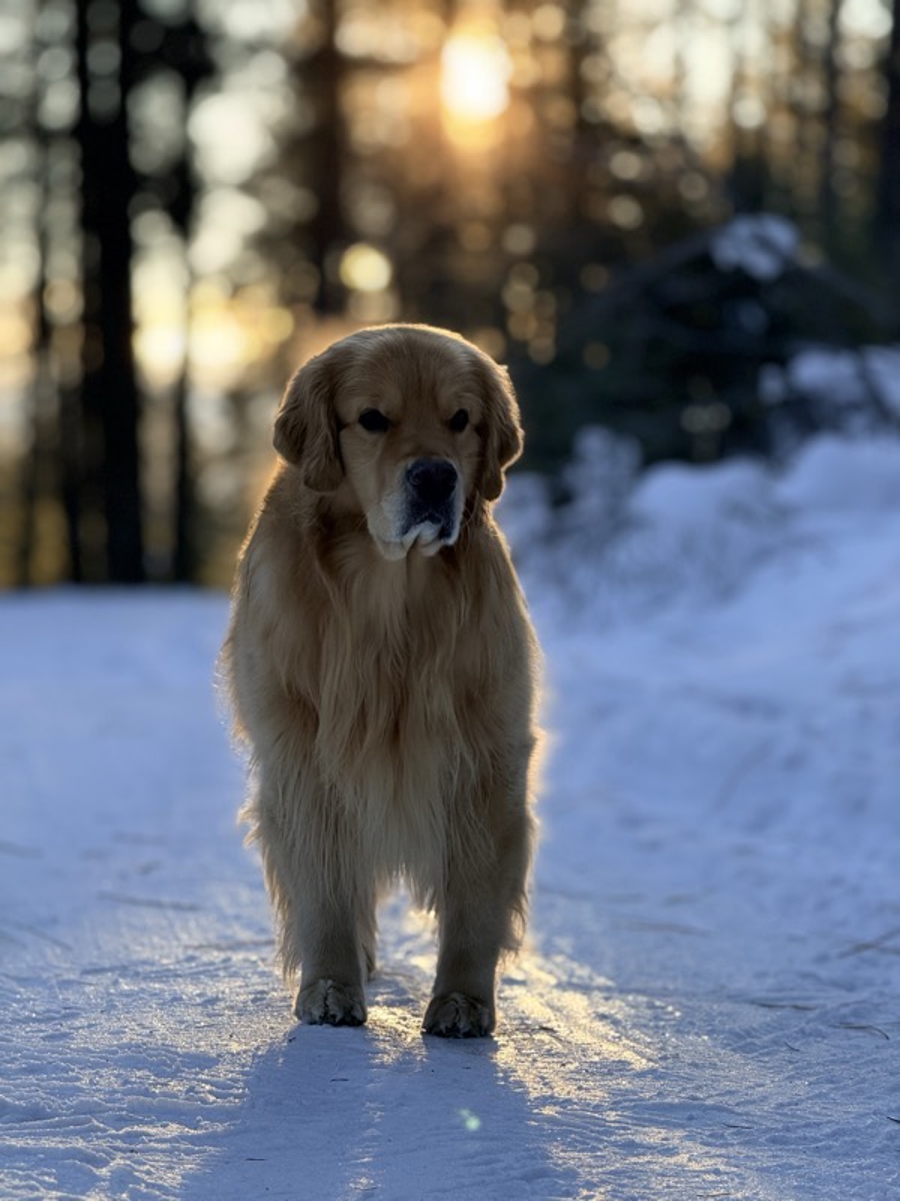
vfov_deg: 16.4
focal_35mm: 120
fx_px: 4160
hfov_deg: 12.3
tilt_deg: -0.2
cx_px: 450
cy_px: 600
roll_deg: +1.0
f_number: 2.8
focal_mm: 15.66
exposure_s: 1/213
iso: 64
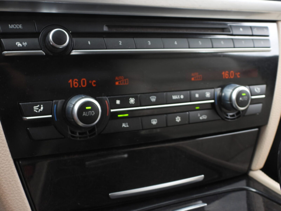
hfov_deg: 40.4
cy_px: 106
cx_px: 140
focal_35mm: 47
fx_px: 382
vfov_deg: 30.9
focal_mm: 8.5
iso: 100
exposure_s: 1/60
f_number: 3.2
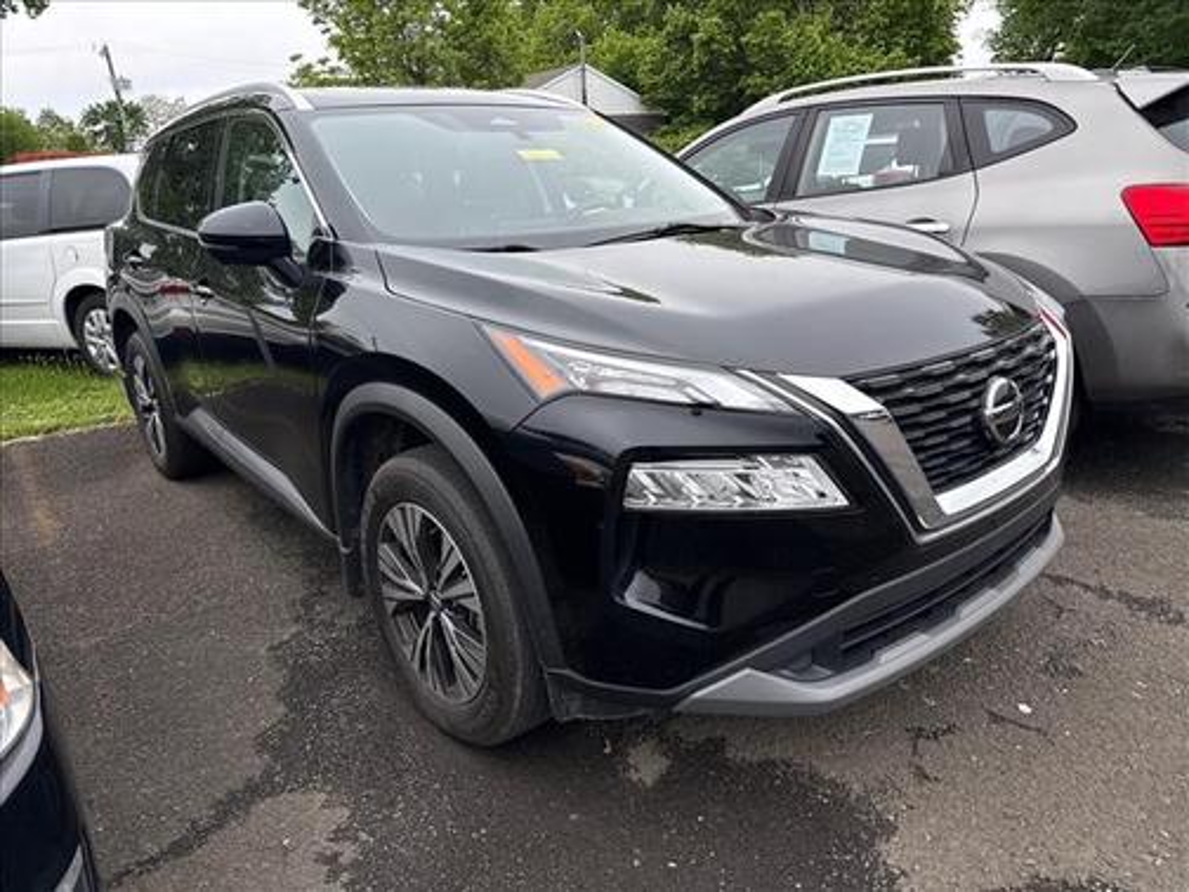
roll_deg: +4.4
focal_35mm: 24
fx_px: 824
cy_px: 446
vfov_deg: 56.8
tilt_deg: -18.2
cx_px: 594
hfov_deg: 71.6
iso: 80
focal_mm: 6.76
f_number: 1.78
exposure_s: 1/2703
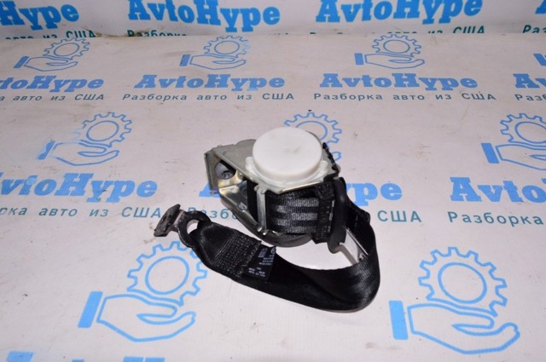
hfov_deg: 67.4
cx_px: 273
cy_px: 181
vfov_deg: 47.8
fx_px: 409
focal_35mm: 27
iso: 1600
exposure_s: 1/200
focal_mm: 18
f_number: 8
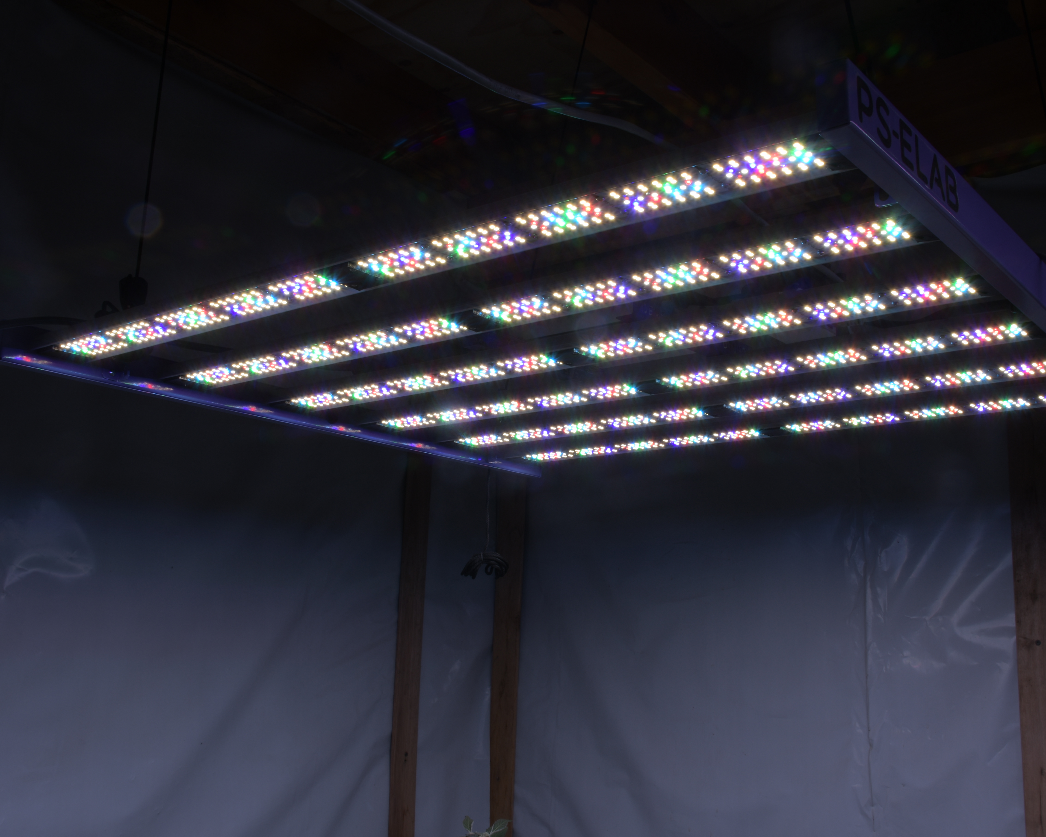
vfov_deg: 39.2
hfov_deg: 47.8
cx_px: 586
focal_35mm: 38
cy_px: 416
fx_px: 1176
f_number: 18
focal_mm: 22
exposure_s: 1/60
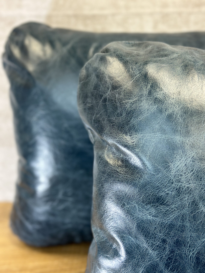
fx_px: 379
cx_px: 102
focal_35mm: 48
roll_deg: +1.5
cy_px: 136
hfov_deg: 30.3
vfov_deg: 39.7
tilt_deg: -20.6
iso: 100
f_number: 1.78
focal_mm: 6.86
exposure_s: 1/60
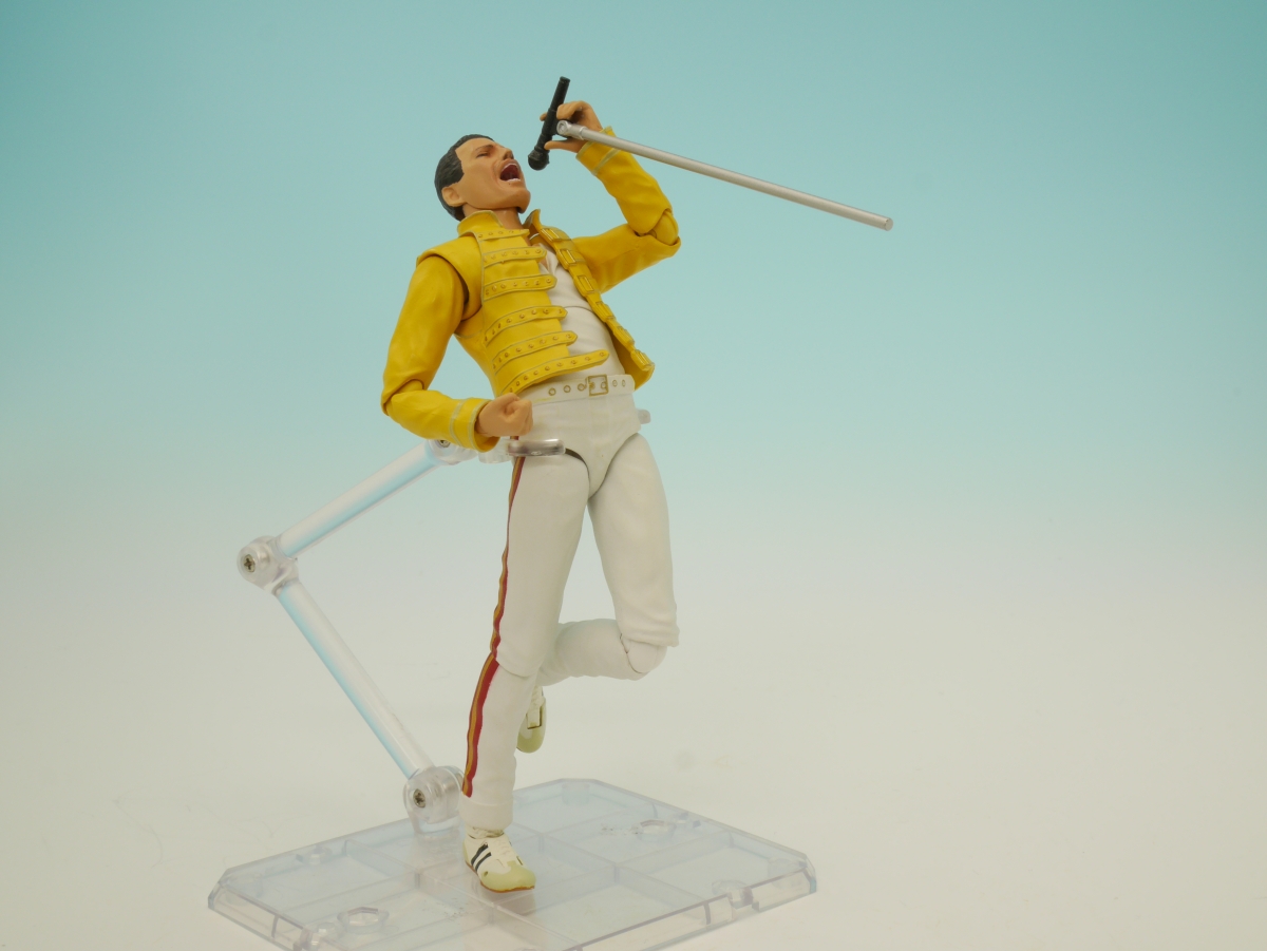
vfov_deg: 29.1
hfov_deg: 38.2
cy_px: 476
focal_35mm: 50
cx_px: 634
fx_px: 1831
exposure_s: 1/10
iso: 400
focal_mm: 25
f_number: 16
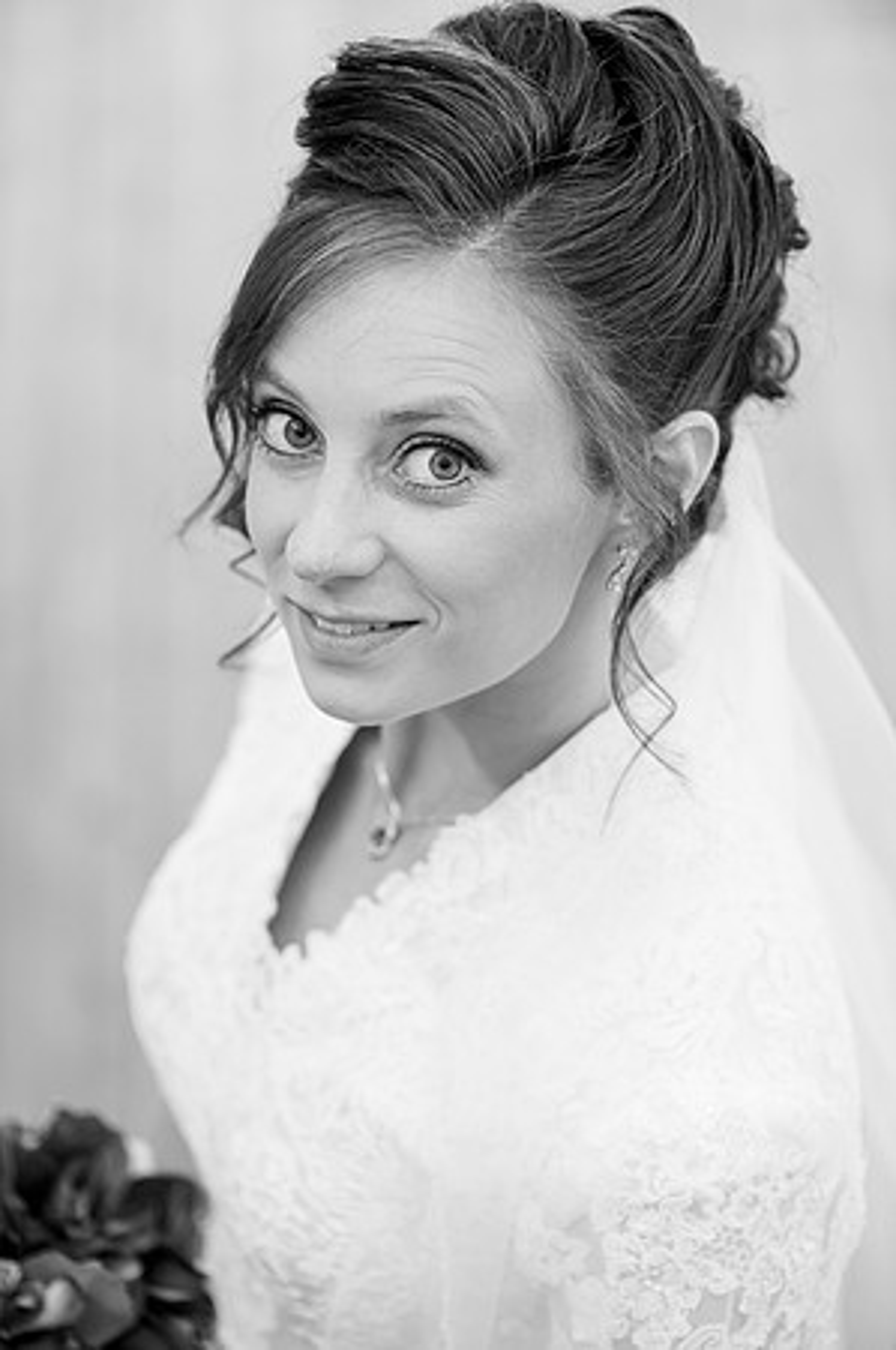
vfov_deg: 19.5
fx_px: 3929
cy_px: 675
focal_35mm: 105
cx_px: 448
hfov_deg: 13.0
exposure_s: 1/400
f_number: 4
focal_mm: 105
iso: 4000
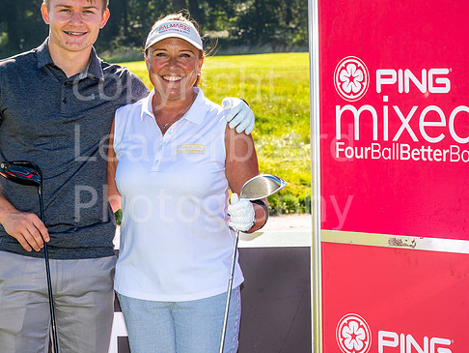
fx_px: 1776
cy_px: 153
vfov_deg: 11.3
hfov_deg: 15.0
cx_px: 193
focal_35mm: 131
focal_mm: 98
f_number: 11
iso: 200
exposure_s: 1/200
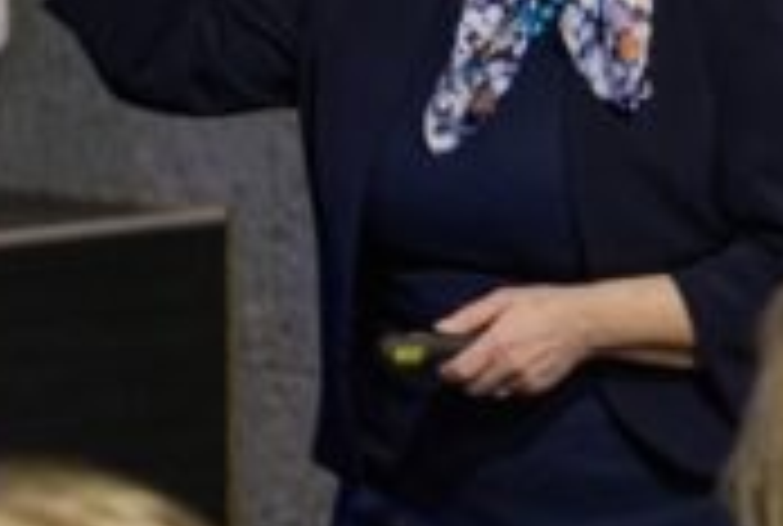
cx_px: 630
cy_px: 90
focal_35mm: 602
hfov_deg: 3.4
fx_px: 13127
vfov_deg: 2.3
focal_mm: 140
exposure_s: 1/70
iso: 3200
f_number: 2.8
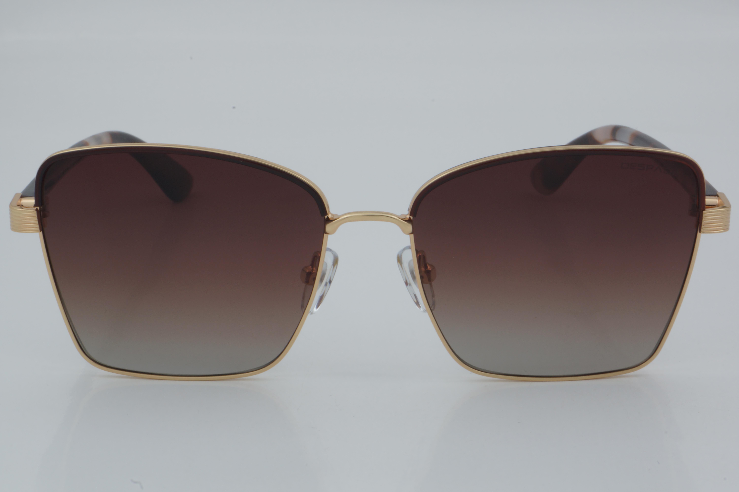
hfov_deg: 24.6
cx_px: 370
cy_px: 246
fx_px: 1693
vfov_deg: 16.6
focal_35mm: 82
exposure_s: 1/4
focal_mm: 55
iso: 100
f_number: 32
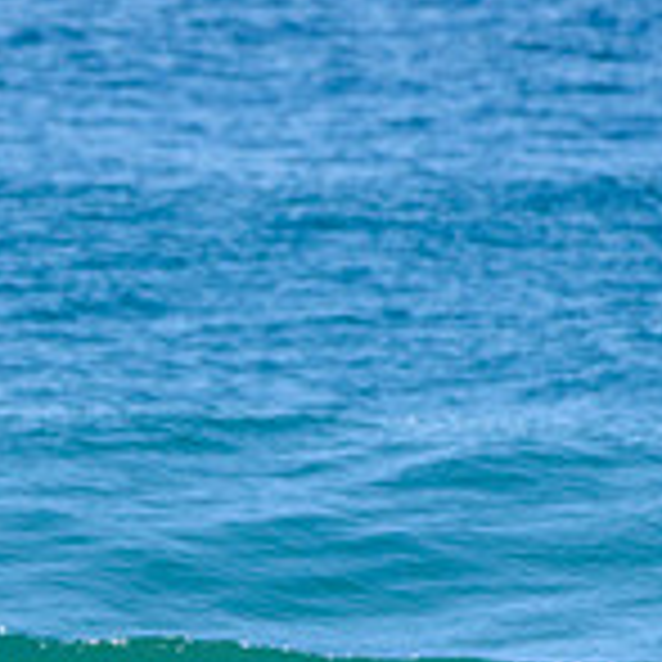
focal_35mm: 2050
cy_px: 791
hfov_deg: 0.9
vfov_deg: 0.9
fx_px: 44355
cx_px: -316
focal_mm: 500
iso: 220
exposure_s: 1/2000
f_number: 5.6
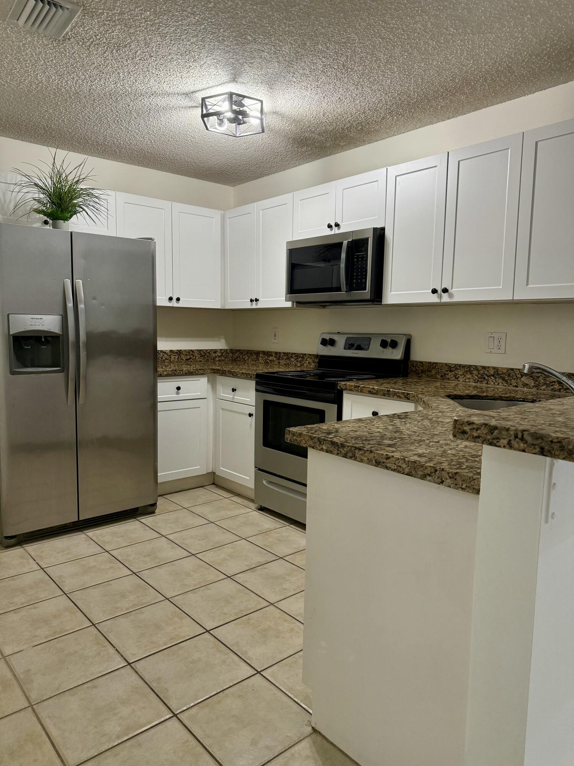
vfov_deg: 71.6
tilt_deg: -5.7
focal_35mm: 24
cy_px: 383
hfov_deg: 56.8
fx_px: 531
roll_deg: -2.3
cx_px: 287
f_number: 1.78
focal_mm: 6.76
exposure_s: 1/120
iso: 200
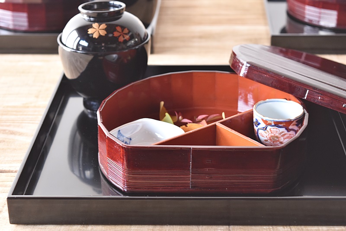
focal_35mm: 82
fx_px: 793
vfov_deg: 16.5
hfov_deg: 24.6
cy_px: 116
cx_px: 173
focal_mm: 55
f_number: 5.6
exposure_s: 1/2.5
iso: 800
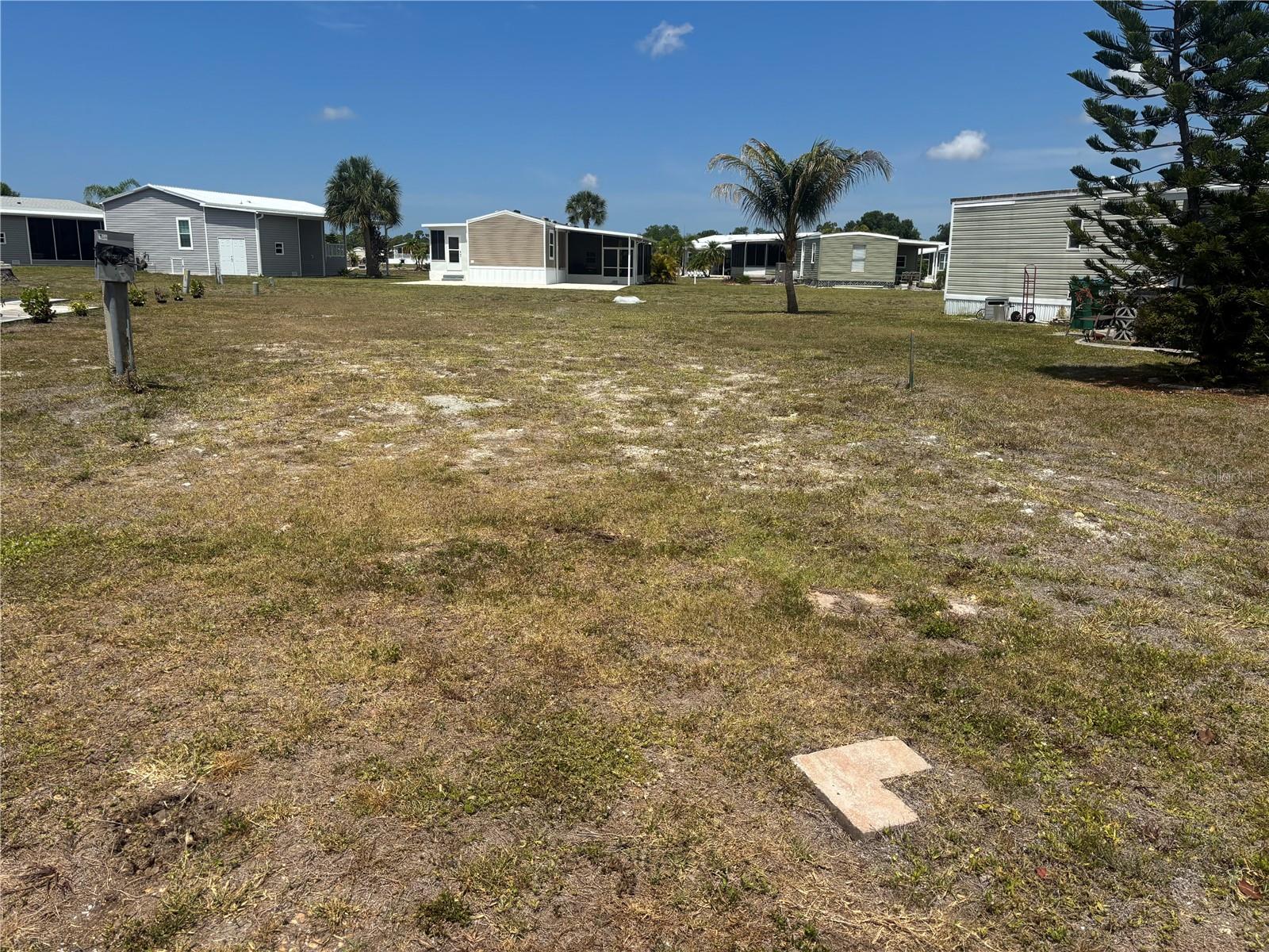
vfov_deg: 53.1
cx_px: 634
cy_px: 476
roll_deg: -1.3
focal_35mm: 26
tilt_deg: -12.7
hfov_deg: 67.3
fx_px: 953
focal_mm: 5.96
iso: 50
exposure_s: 1/5076
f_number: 1.6
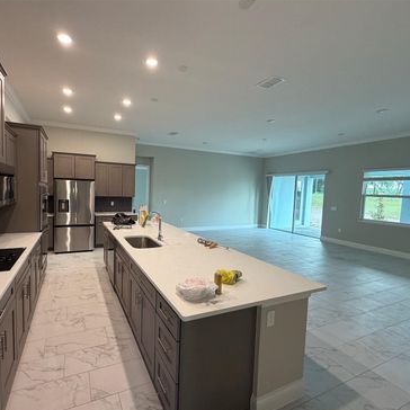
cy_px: 206
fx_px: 228
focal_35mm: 17
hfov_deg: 83.2
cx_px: 169
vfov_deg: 84.0
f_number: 2.2
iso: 250
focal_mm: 2.22
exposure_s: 1/120
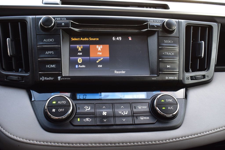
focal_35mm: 42
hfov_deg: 46.4
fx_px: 262
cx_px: 112
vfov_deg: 31.9
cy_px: 75
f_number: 7.1
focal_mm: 28
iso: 400
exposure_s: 1/30
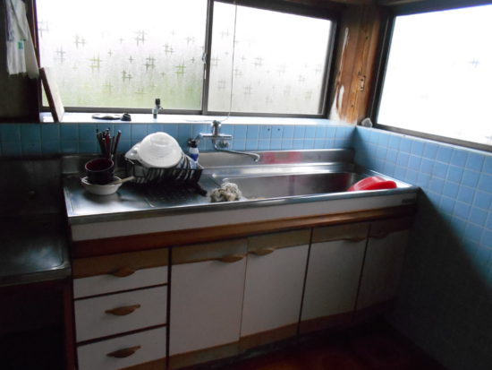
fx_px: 370
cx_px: 246
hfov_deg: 67.3
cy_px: 185
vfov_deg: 53.1
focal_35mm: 26
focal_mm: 4.6
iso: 800
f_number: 3.2
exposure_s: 1/640
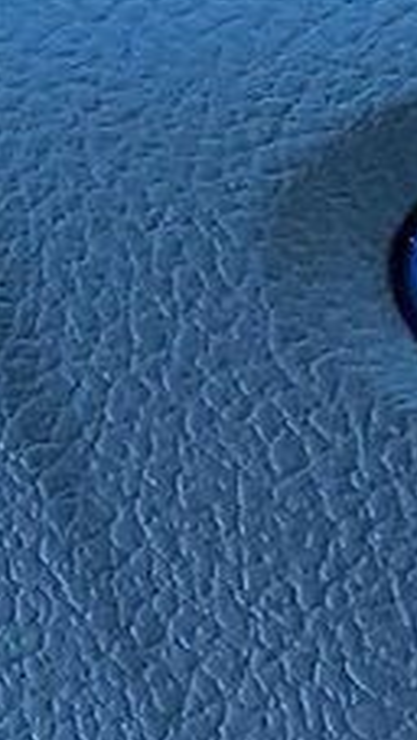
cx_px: -847
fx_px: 4375
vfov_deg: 9.6
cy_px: 522
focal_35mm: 223
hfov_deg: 5.2
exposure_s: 1/122
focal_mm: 3
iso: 64
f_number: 1.8
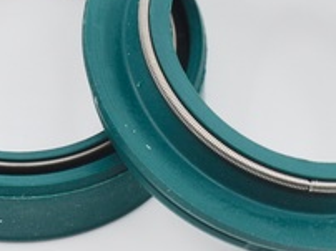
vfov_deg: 2.5
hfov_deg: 3.3
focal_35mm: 600
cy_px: 71
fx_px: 5816
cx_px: 126
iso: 100
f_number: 6.3
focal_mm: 105
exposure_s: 1/160
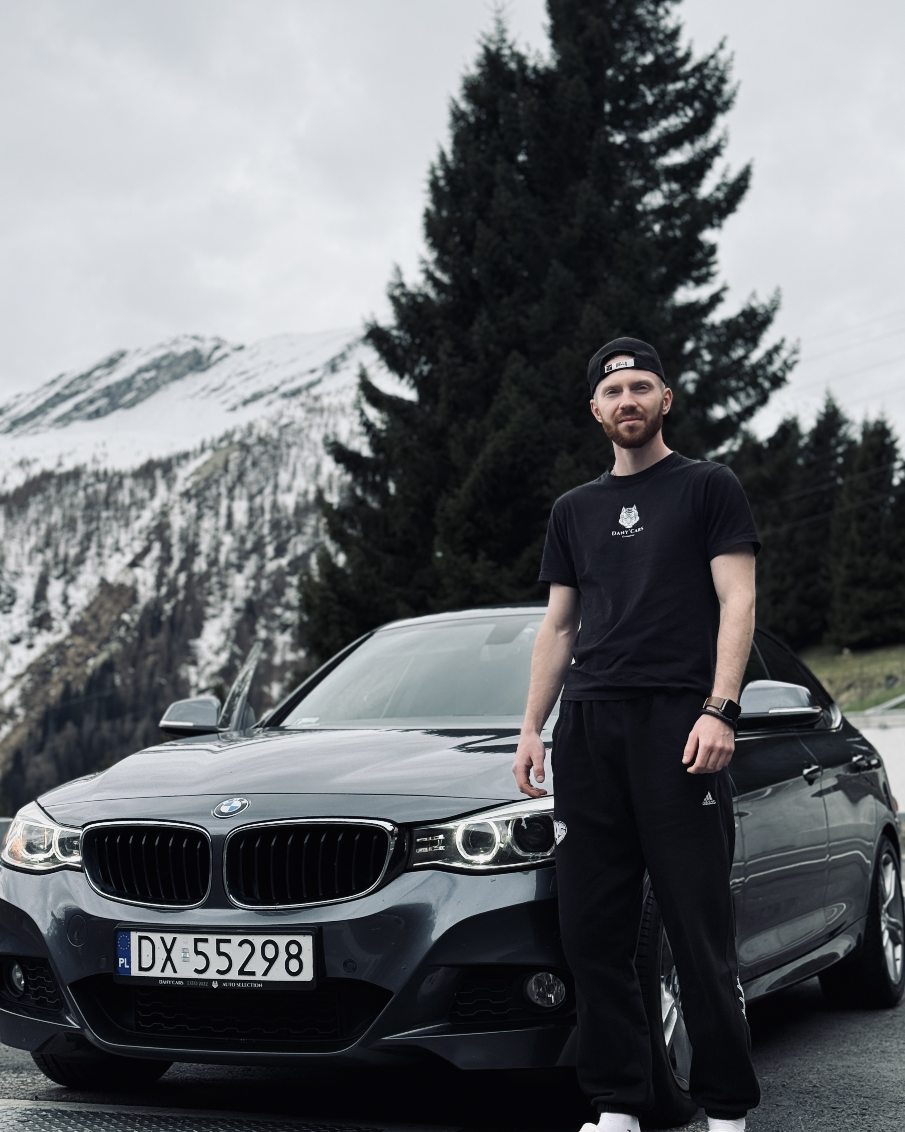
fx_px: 1708
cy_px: 561
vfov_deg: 36.7
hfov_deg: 29.7
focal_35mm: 51
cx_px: 453
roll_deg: -5.4
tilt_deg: +11.4
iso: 64
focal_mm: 6.76
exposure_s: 1/3891
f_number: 1.78
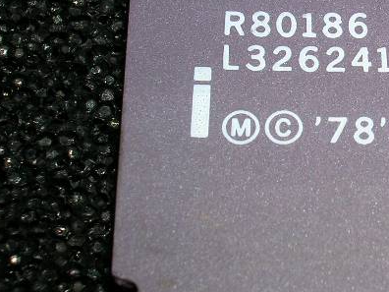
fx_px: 1135
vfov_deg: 14.6
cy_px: 84
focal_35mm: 101
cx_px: 335
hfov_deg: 19.2
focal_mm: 8.4
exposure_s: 1/60.1
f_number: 5.6
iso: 50
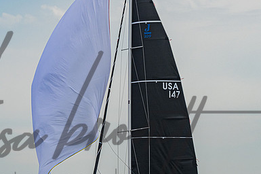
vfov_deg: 4.6
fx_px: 2137
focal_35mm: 295
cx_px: 142
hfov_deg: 7.0
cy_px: 121
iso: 400
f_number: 8
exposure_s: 1/2500
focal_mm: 145
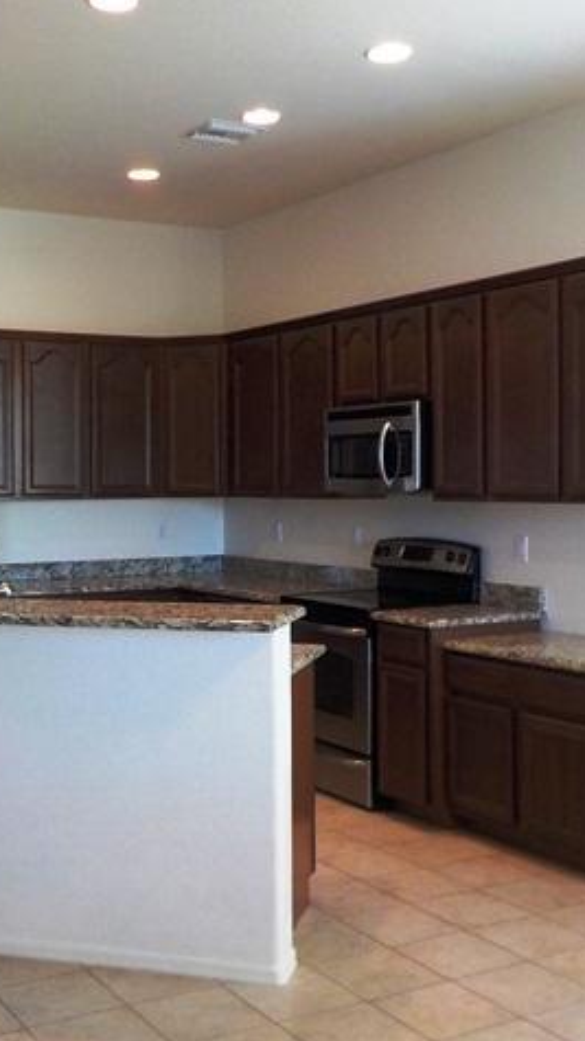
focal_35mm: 44
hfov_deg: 26.9
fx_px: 1214
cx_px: 177
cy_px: 519
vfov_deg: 46.4
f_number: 3.3
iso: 320
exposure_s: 1/30
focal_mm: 4.1
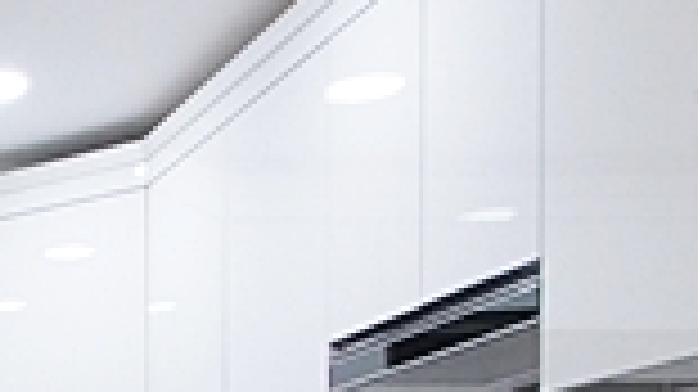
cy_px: 604
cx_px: -365
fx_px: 1498
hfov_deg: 21.7
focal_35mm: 81
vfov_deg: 13.9
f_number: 5
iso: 1600
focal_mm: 10
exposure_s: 1/160
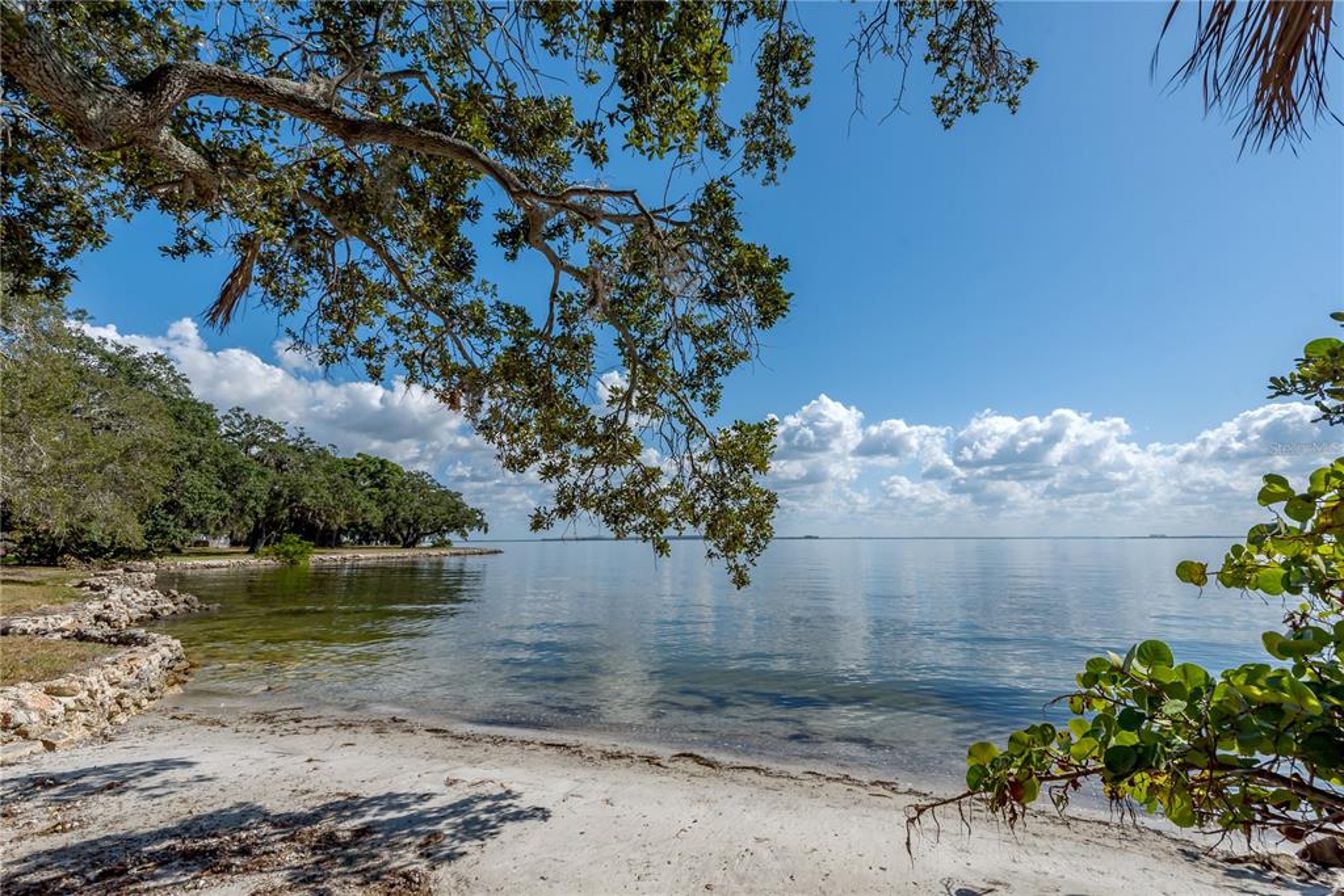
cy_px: 448
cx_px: 672
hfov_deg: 96.7
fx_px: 597
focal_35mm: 16
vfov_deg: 73.8
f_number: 10
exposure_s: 1/1250
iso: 320
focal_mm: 16
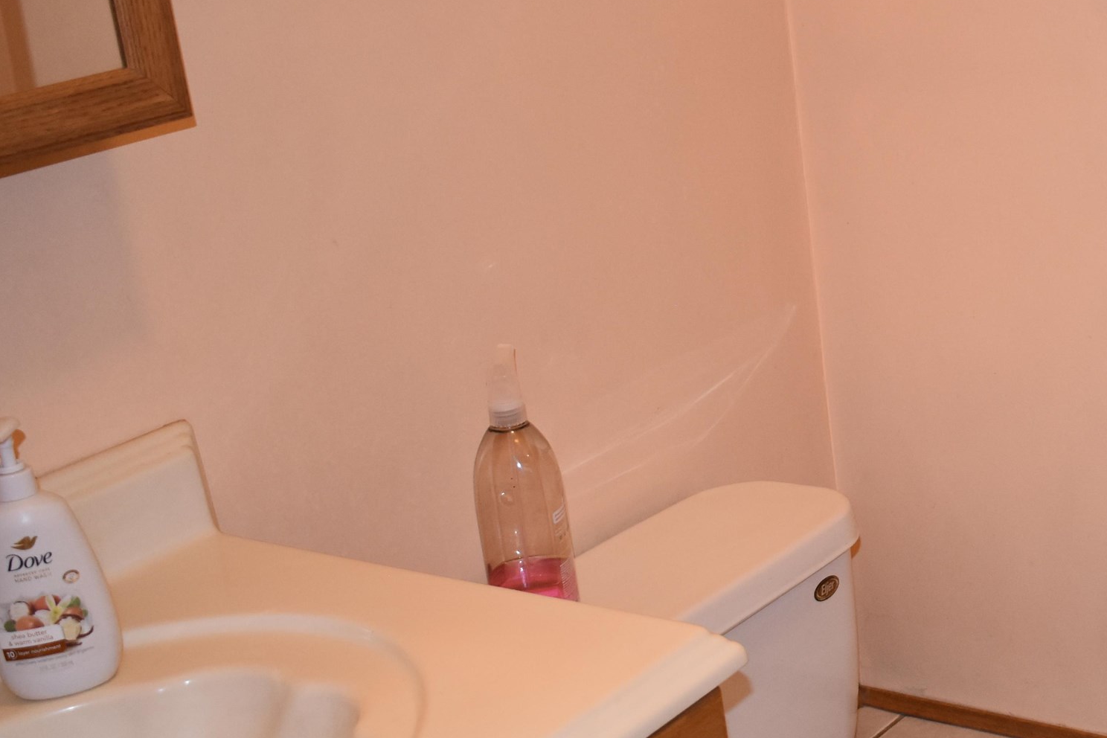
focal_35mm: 65
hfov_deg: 29.7
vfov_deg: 20.9
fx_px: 2000
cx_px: 987
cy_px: 417
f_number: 3.8
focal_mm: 21
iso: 1000
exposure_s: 1/60
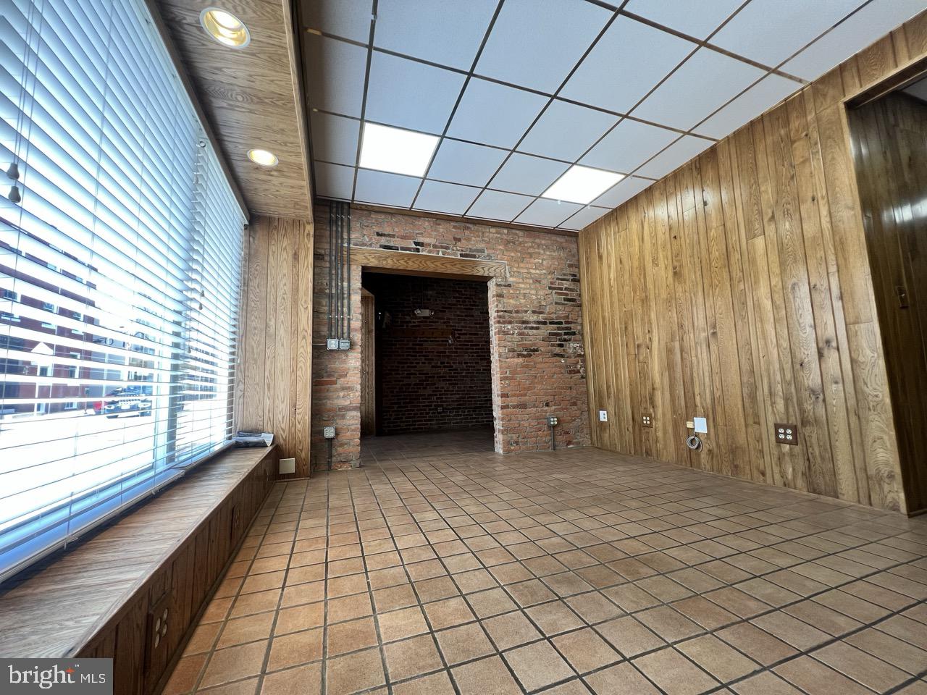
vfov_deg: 89.9
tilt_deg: +5.9
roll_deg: +1.7
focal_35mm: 13
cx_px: 464
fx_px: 348
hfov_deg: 106.2
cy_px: 348
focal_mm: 1.57
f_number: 1.8
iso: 100
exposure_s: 1/120
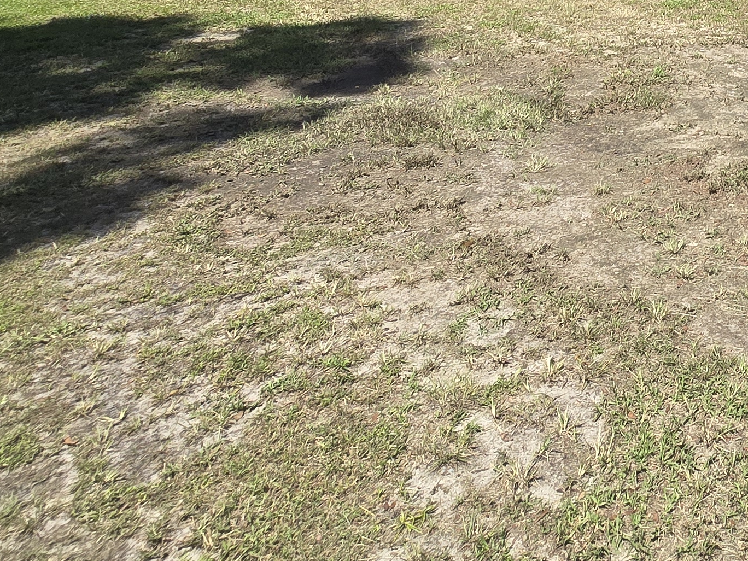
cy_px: -172
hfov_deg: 37.9
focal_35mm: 38
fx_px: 821
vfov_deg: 29.9
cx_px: 878
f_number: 2.2
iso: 50
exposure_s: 1/1737
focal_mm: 2.2
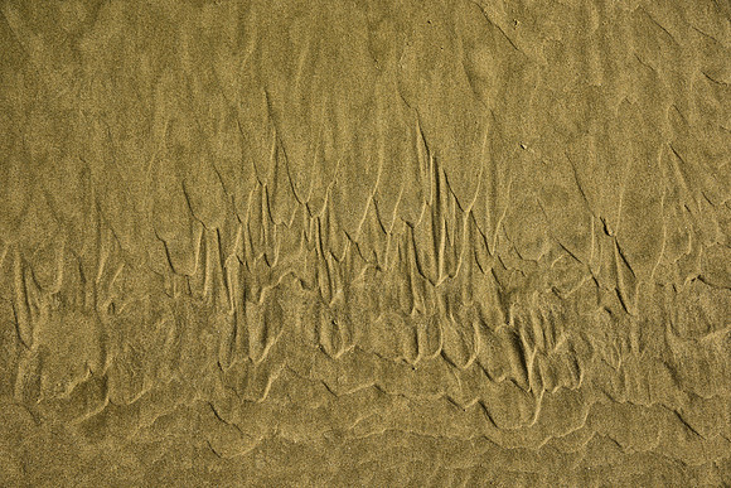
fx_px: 975
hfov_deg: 41.1
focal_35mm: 48
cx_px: 366
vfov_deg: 28.1
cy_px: 244
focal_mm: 48
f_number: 11
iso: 64
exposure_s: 1/125
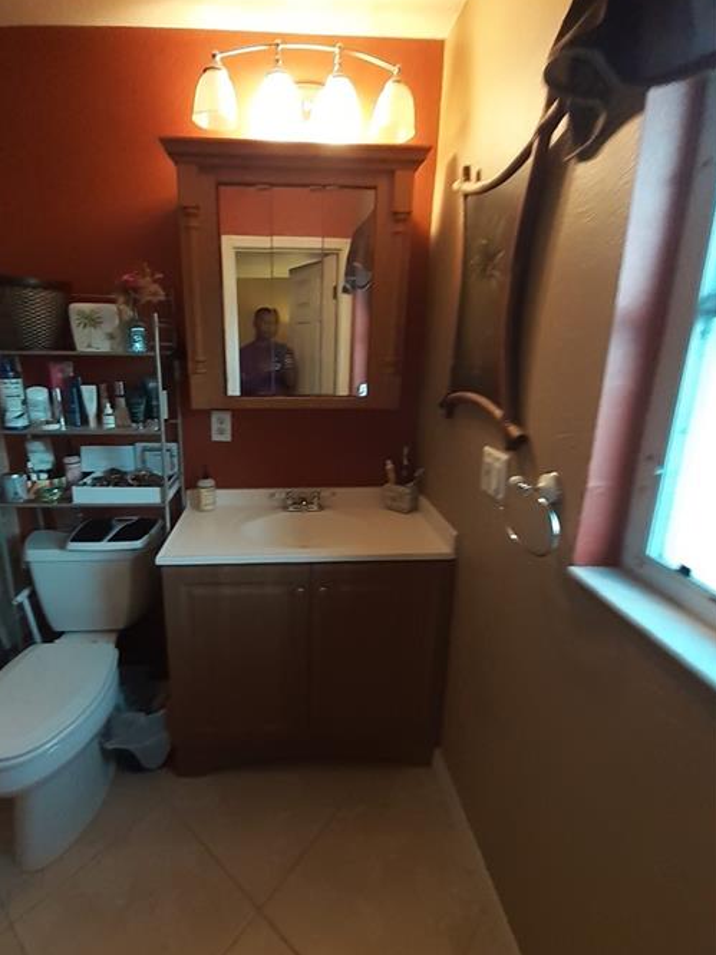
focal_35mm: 15
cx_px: 310
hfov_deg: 81.3
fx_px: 414
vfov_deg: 98.2
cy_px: 465
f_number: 2.2
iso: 160
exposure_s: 1/24
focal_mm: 1.13
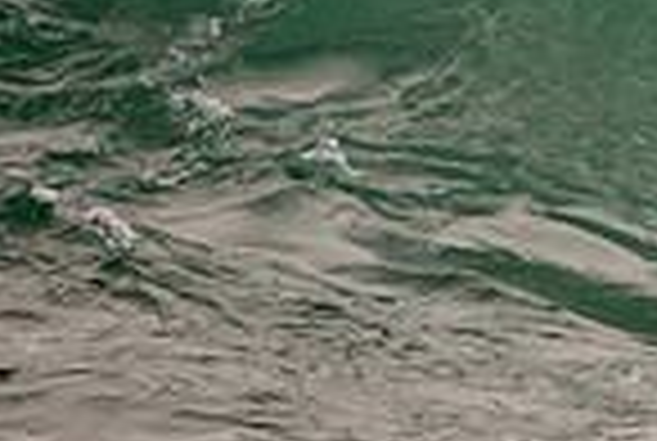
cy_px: 124
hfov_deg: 0.9
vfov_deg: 0.6
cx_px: 1188
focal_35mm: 2376
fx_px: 43450
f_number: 5.6
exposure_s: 1/800
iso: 400
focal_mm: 400
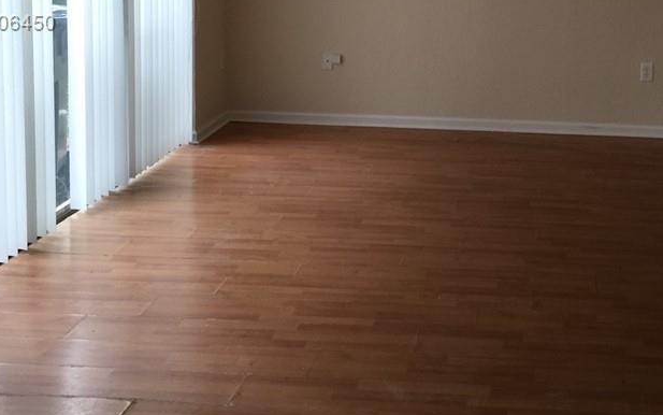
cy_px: 24
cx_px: 493
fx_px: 922
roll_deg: -2.1
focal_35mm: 51
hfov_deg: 38.6
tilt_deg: -7.4
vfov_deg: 24.5
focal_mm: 4.15
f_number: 2.2
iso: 32
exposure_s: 1/40
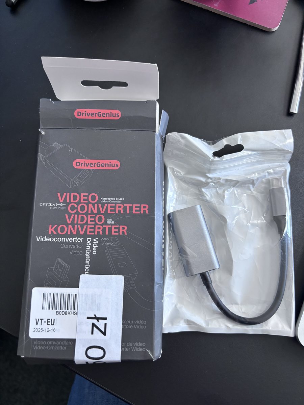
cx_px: 152
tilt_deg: -77.8
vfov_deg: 67.3
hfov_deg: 53.1
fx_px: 304
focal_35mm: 26
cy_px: 202
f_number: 1.6
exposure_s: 1/60
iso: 200
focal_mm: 5.96
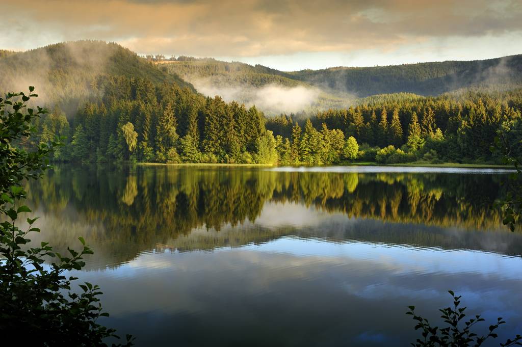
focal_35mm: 52
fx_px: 753
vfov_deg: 25.9
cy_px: 174
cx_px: 261
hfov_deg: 38.2
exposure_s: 1/60
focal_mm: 52
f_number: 8
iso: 200
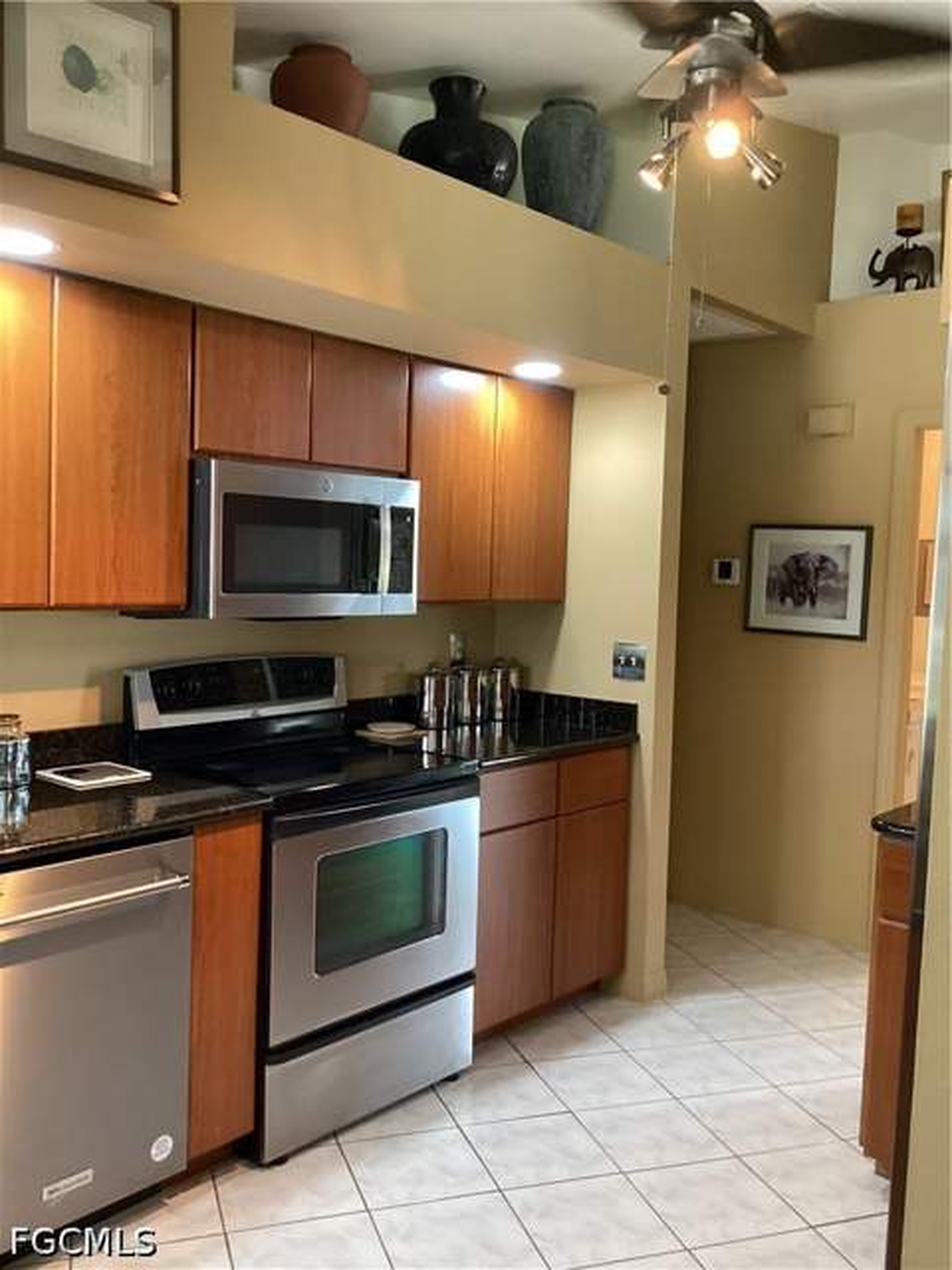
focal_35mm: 31
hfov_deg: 45.4
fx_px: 1137
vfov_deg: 58.4
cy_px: 635
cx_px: 476
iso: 320
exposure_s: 1/60
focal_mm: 3.3
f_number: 2.4
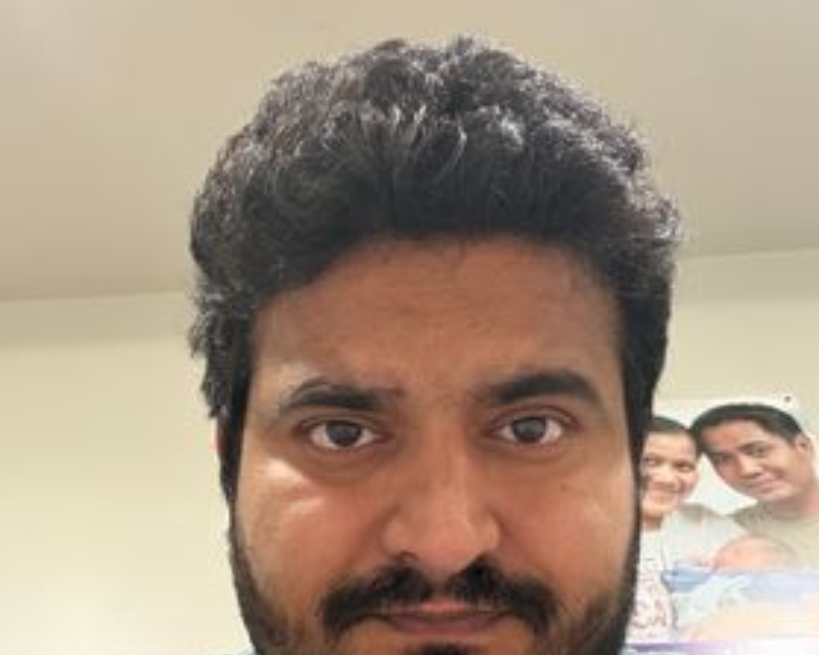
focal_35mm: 42
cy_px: 429
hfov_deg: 43.8
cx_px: 437
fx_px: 1018
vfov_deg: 35.4
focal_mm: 2.69
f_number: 1.9
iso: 320
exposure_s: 1/40
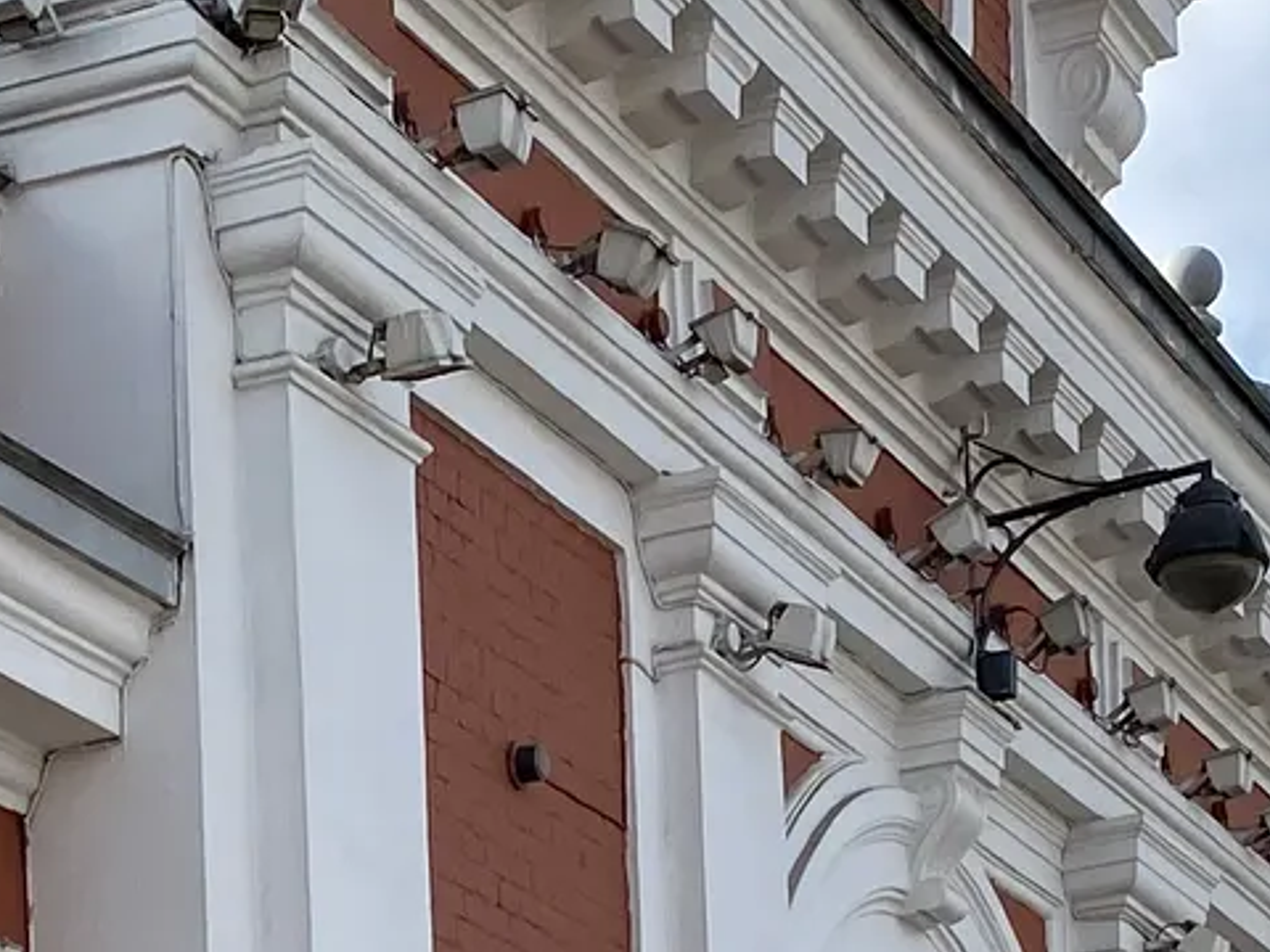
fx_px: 4769
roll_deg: +0.9
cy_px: 1841
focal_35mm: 130
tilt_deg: +6.6
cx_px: 344
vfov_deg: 10.6
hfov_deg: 15.1
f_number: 1.8
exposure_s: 1/1678
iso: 32
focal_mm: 4.25
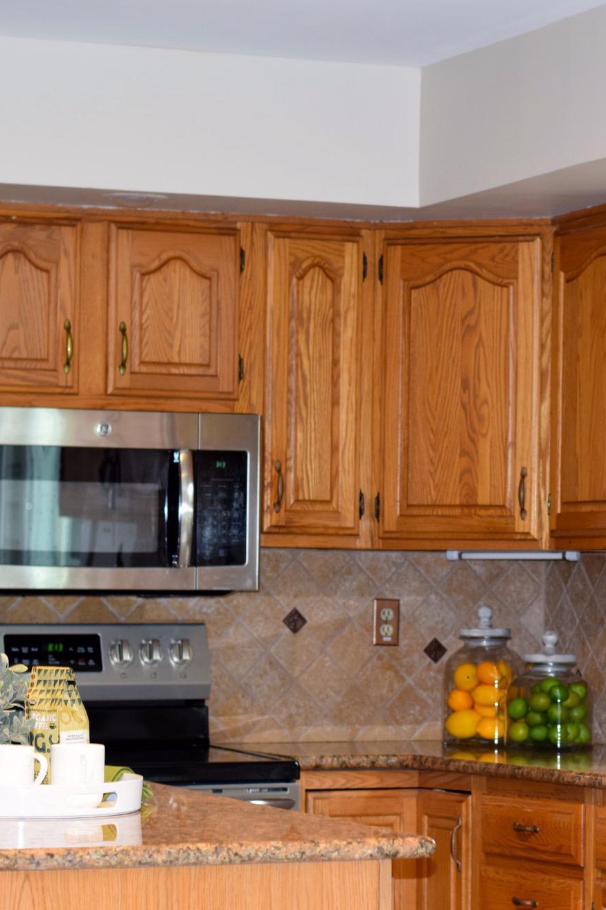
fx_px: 2955
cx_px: 485
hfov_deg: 11.7
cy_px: 465
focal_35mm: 117
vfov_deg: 17.5
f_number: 3.2
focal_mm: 50
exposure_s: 1/60
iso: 800
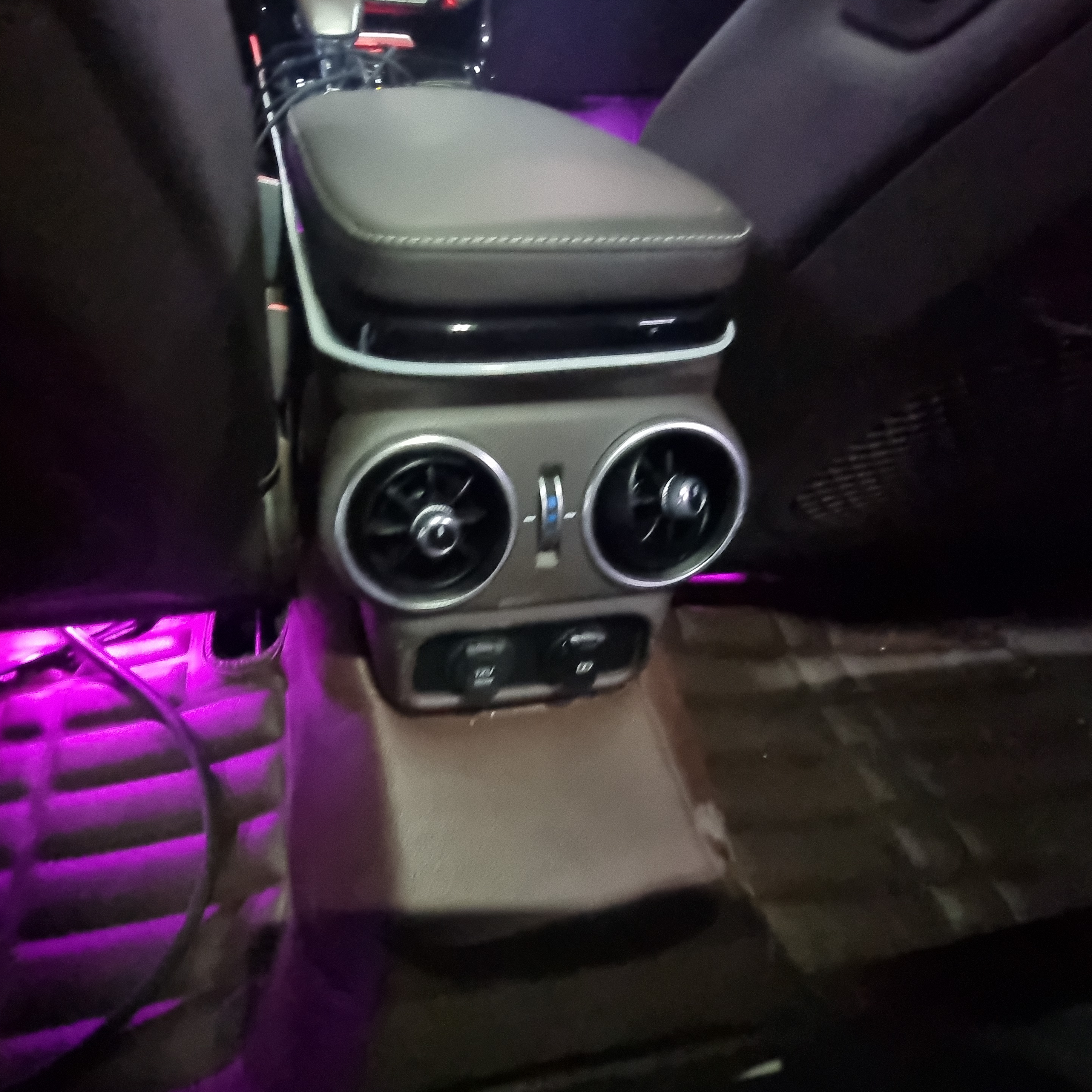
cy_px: 565
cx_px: 423
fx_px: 571
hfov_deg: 86.0
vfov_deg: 87.4
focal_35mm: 16
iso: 2500
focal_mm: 2.2
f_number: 2.2
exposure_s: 1/12
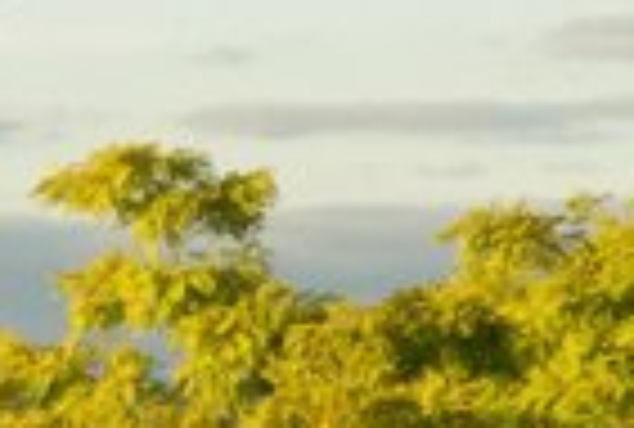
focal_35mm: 408
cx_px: -661
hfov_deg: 4.9
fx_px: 7208
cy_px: 948
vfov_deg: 3.4
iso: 400
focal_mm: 60
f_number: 13
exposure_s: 1/160
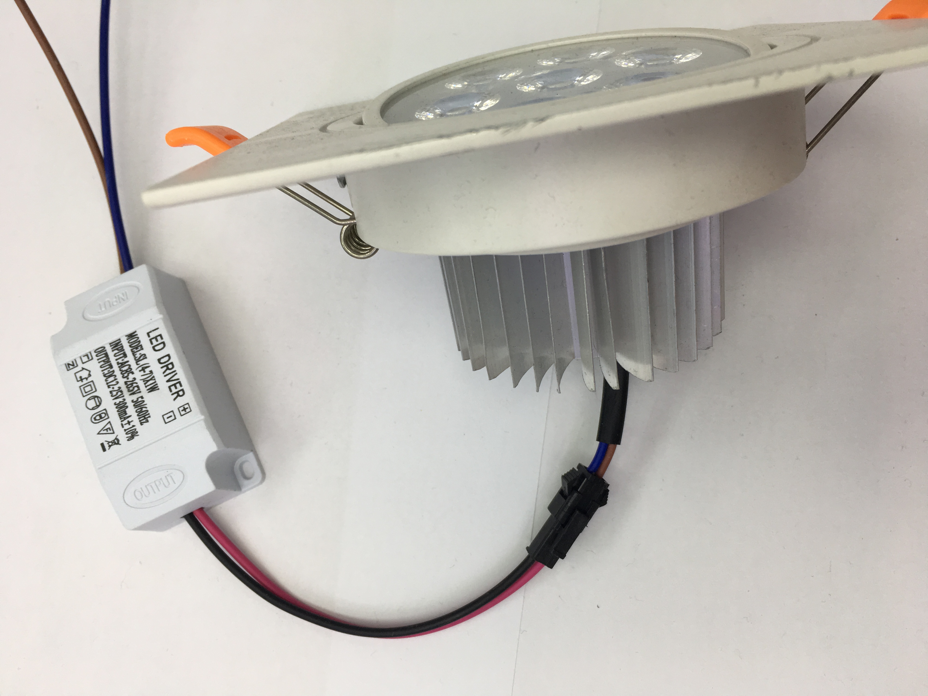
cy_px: 348
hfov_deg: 61.7
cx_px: 464
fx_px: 777
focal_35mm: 29
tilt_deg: -78.6
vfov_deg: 48.2
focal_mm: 4.15
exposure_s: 1/100
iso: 40
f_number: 2.2
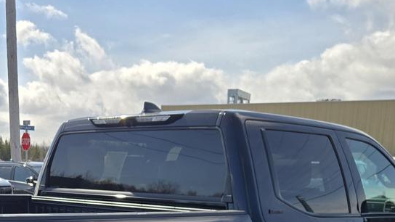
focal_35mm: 59
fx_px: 618
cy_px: 294
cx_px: 94
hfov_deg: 34.6
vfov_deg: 18.8
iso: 25
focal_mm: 5.4
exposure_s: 1/1829
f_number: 1.8
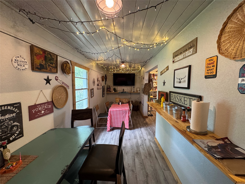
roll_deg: -0.1
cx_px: 122
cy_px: 92
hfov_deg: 102.1
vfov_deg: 85.7
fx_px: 99
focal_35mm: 14
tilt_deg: -4.1
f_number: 2.2
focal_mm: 2.22
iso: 400
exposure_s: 1/60
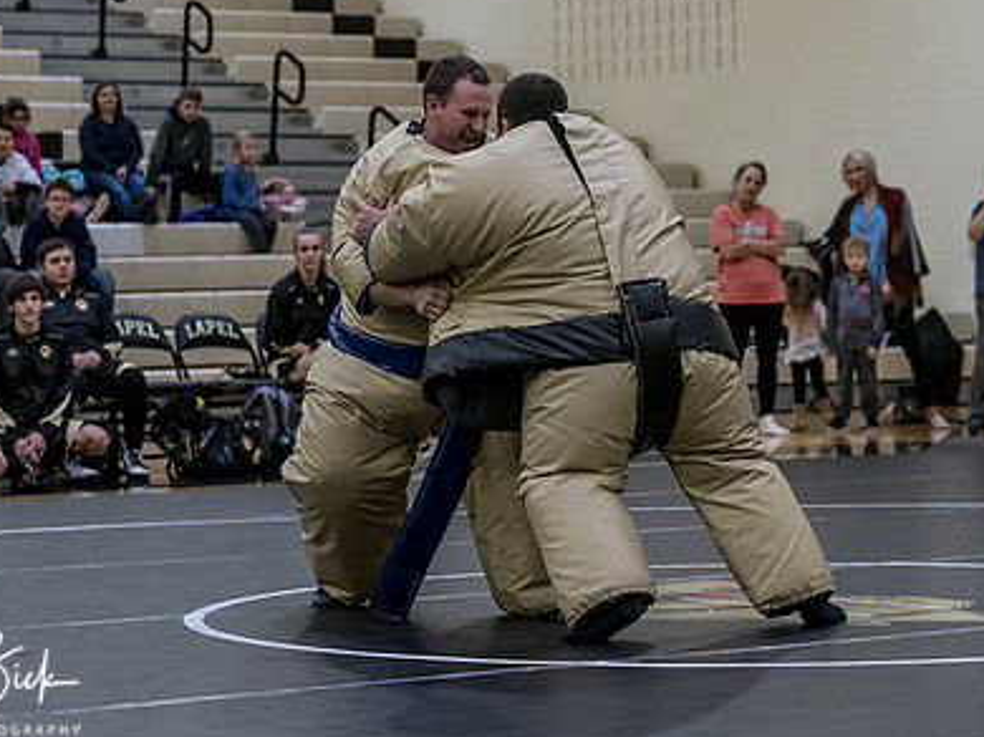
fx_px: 3807
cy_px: 269
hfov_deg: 14.7
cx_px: 452
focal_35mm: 134
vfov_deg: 11.0
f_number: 2
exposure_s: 1/1000
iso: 2000
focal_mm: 45
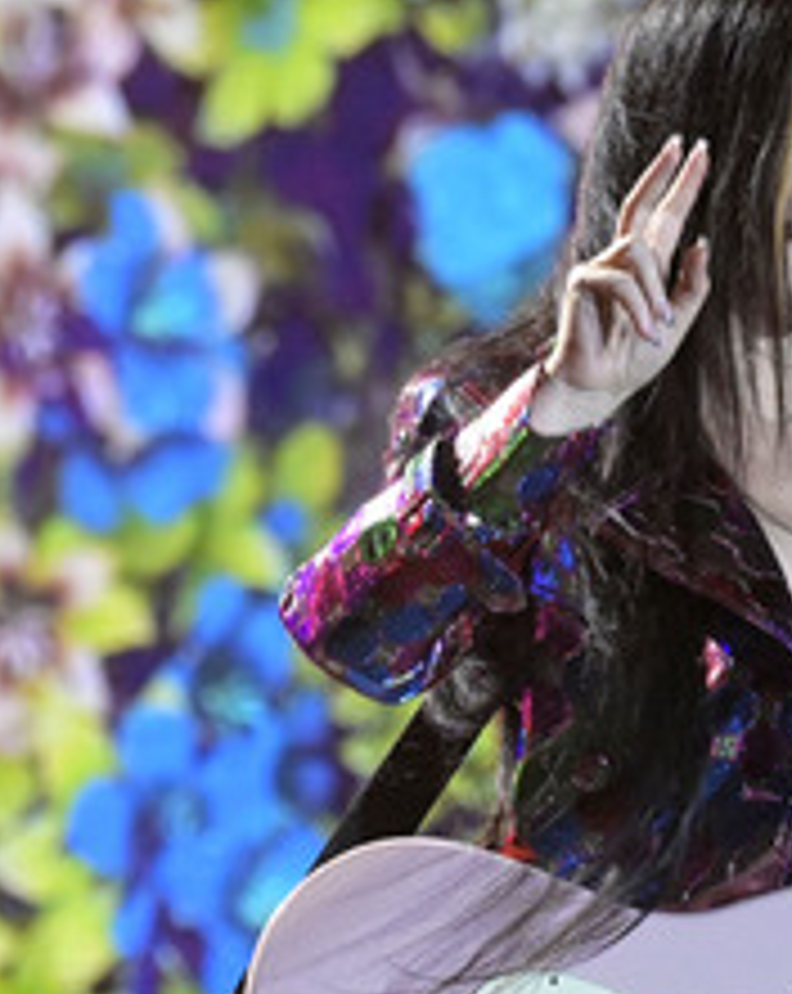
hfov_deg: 2.0
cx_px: 898
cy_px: 540
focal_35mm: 767
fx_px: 22536
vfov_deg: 2.5
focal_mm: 400
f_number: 6.3
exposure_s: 1/640
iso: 12800
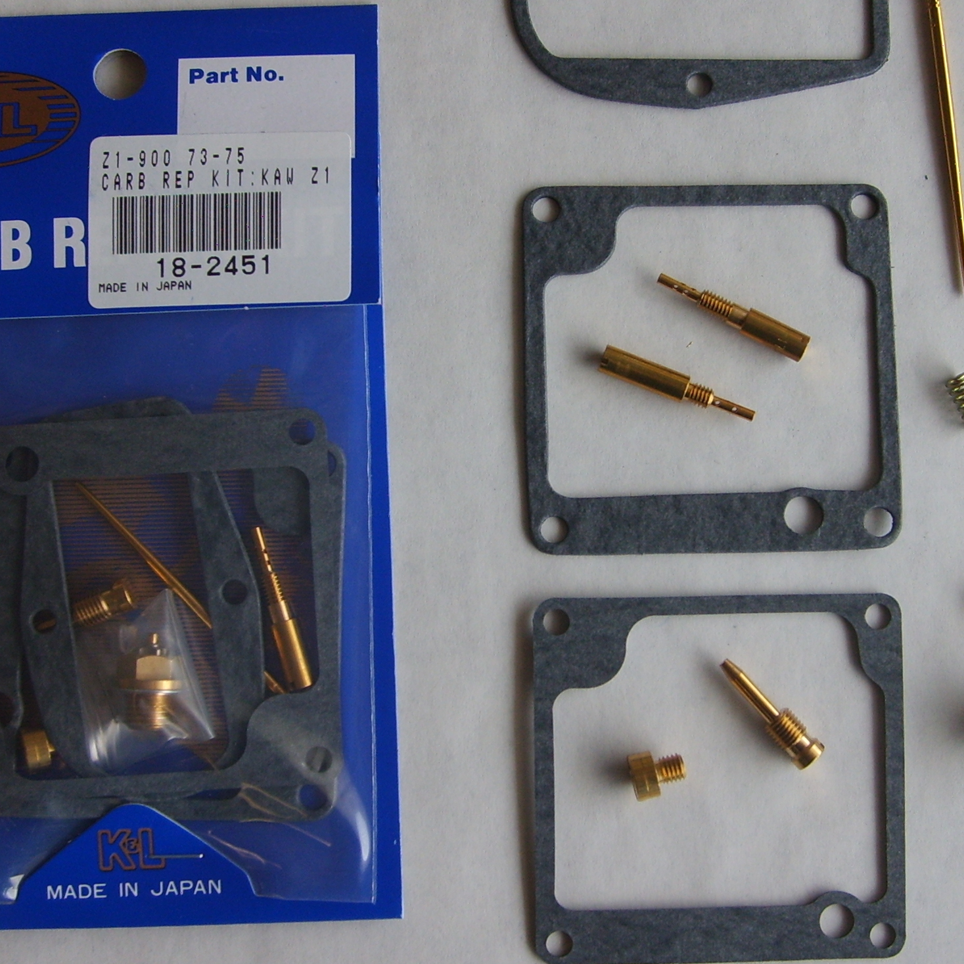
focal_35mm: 54
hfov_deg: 31.6
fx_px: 1701
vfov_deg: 31.6
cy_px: 455
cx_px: 490
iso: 50
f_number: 2.8
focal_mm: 5.8
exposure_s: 1/90
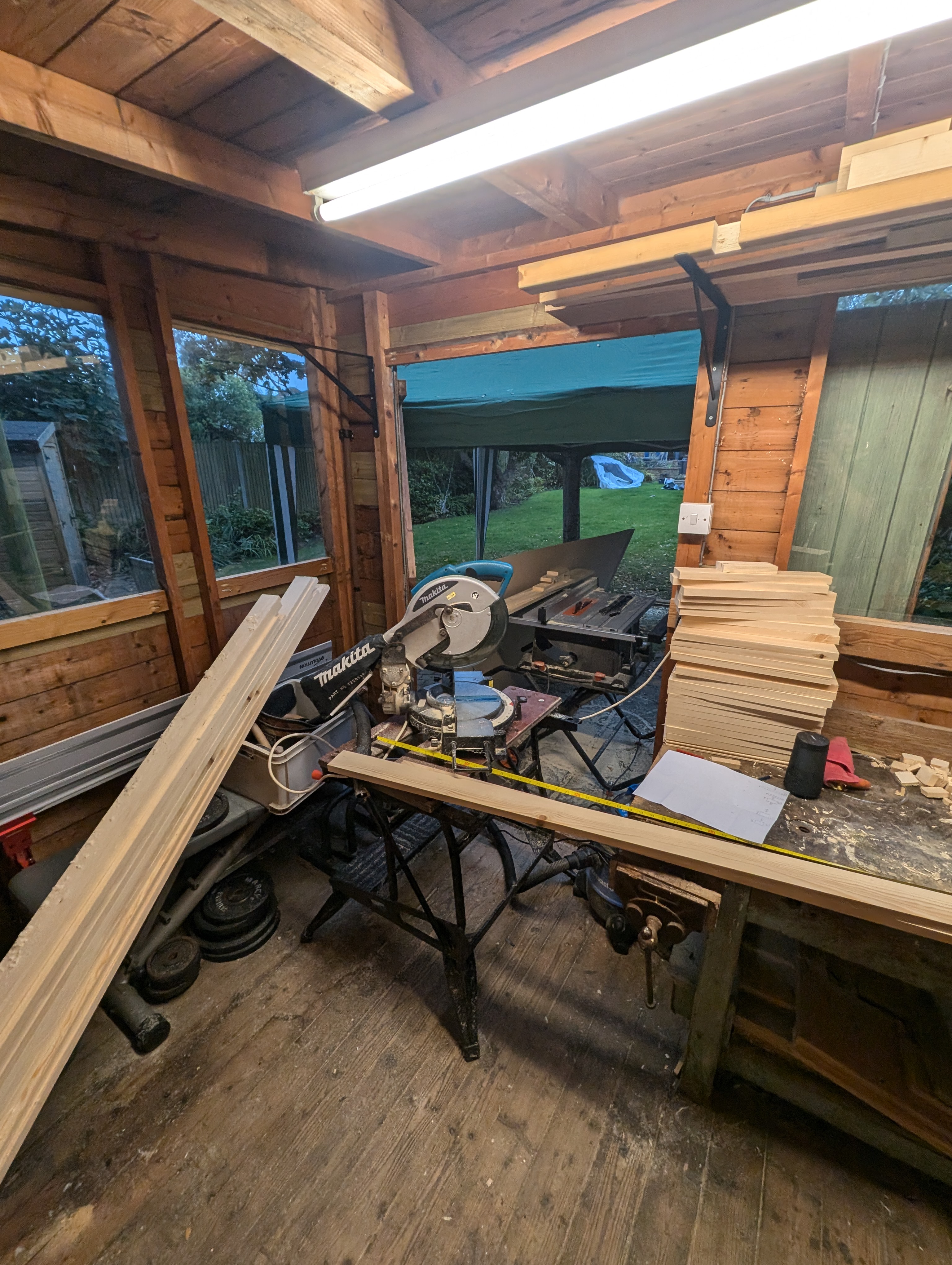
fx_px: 476
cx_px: 476
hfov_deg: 90.1
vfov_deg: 106.1
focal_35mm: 13
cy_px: 632
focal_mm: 1.95
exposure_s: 1/100
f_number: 2.2
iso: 118
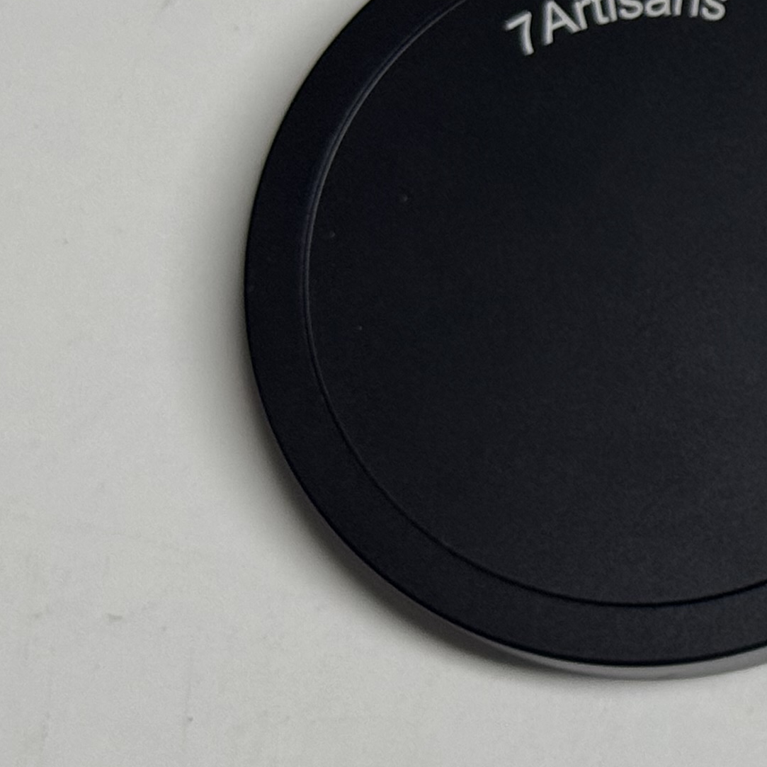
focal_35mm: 158
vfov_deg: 11.0
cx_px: 1349
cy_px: 188
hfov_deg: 10.4
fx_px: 3961
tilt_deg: -76.9
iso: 80
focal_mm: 6.76
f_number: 1.78
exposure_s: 1/100
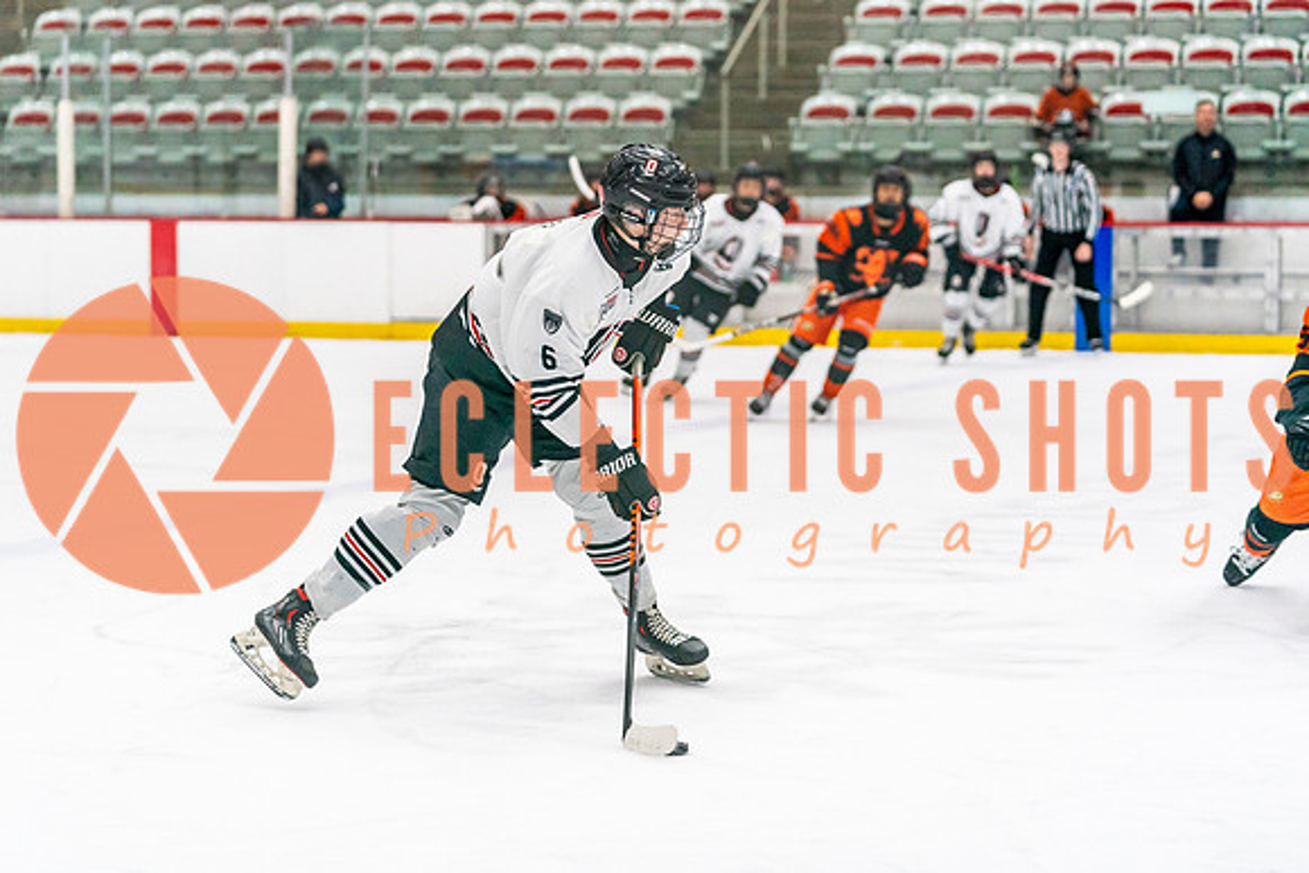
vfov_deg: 14.0
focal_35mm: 98
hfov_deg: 20.9
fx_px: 3549
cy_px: 436
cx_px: 575
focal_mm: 87
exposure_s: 1/1250
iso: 3200
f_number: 2.8
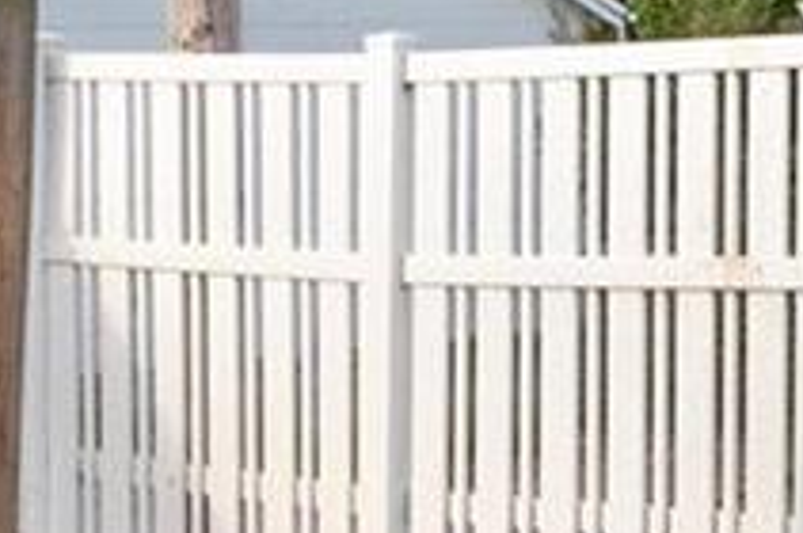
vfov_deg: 9.0
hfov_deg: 13.3
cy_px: 57
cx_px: 826
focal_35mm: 152
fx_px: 3385
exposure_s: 1/250
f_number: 10
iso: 400
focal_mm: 10
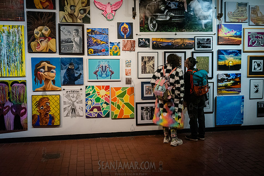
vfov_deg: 37.3
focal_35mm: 36
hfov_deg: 53.6
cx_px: 132
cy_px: 88
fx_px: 261
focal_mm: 35
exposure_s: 1/400
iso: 8000
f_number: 5
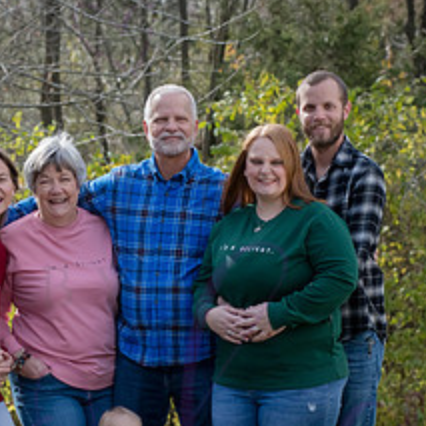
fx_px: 2576
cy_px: 283
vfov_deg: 9.4
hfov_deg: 9.4
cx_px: 124
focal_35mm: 185
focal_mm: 80
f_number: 5
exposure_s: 1/800
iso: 400
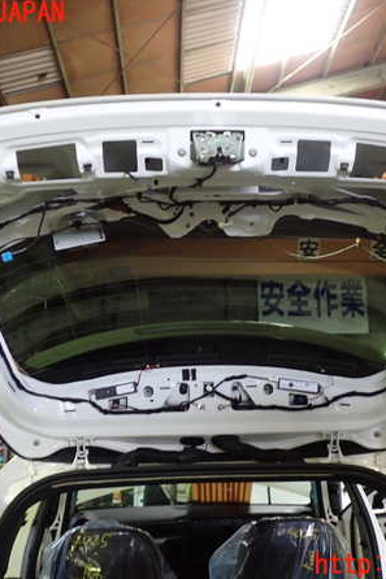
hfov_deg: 31.8
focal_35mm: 42
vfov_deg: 46.4
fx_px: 676
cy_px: 290
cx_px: 218
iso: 200
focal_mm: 5.4
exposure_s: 1/30
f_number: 2.3
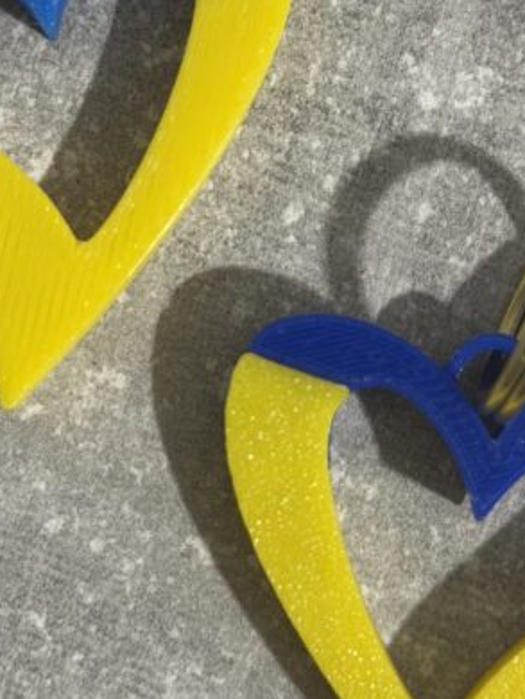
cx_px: 263
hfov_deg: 11.8
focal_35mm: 126
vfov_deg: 15.6
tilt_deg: -85.4
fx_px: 2545
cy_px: 285
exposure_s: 1/50
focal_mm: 6.76
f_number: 1.78
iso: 50
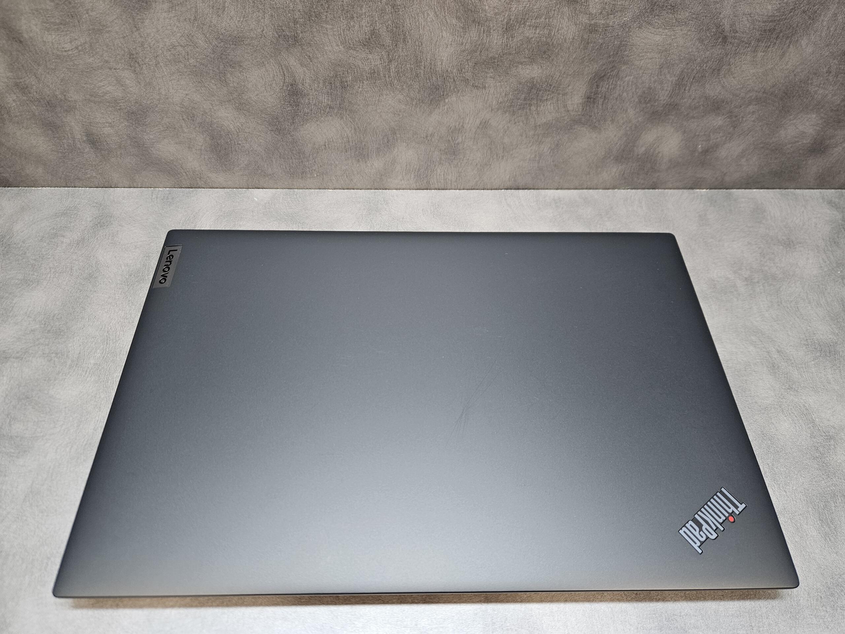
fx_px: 561
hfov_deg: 73.9
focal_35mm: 23
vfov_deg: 58.9
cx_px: 422
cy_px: 317
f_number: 1.8
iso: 200
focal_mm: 5.4
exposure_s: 1/100
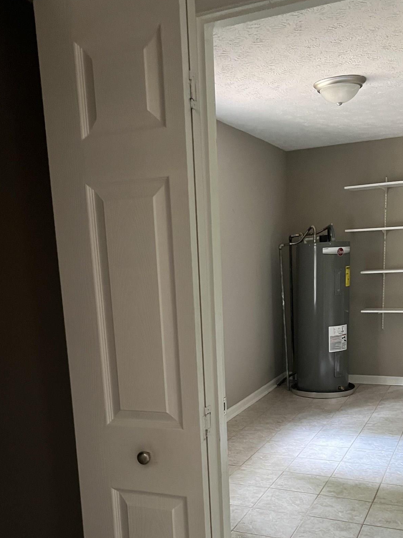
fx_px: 590
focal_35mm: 38
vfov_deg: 47.9
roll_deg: +2.6
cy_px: 372
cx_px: 189
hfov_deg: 37.7
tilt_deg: -10.5
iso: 640
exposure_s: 1/40
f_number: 1.5
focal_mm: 5.7
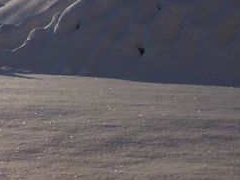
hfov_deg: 12.4
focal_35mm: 141
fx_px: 978
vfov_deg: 10.5
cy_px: 47
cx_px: -240
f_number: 5.6
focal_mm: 5.6
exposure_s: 1/1500
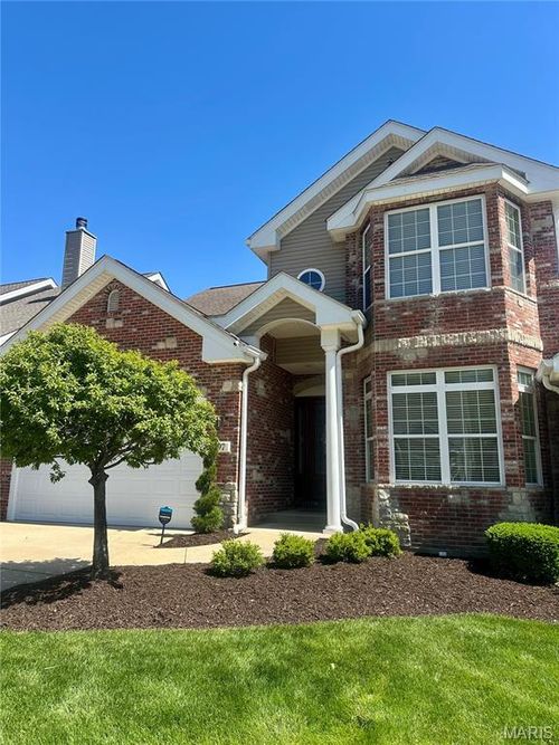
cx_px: 280
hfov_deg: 56.8
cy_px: 372
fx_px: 517
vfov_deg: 71.6
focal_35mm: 24
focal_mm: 6.86
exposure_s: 1/2591
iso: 80
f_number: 1.78
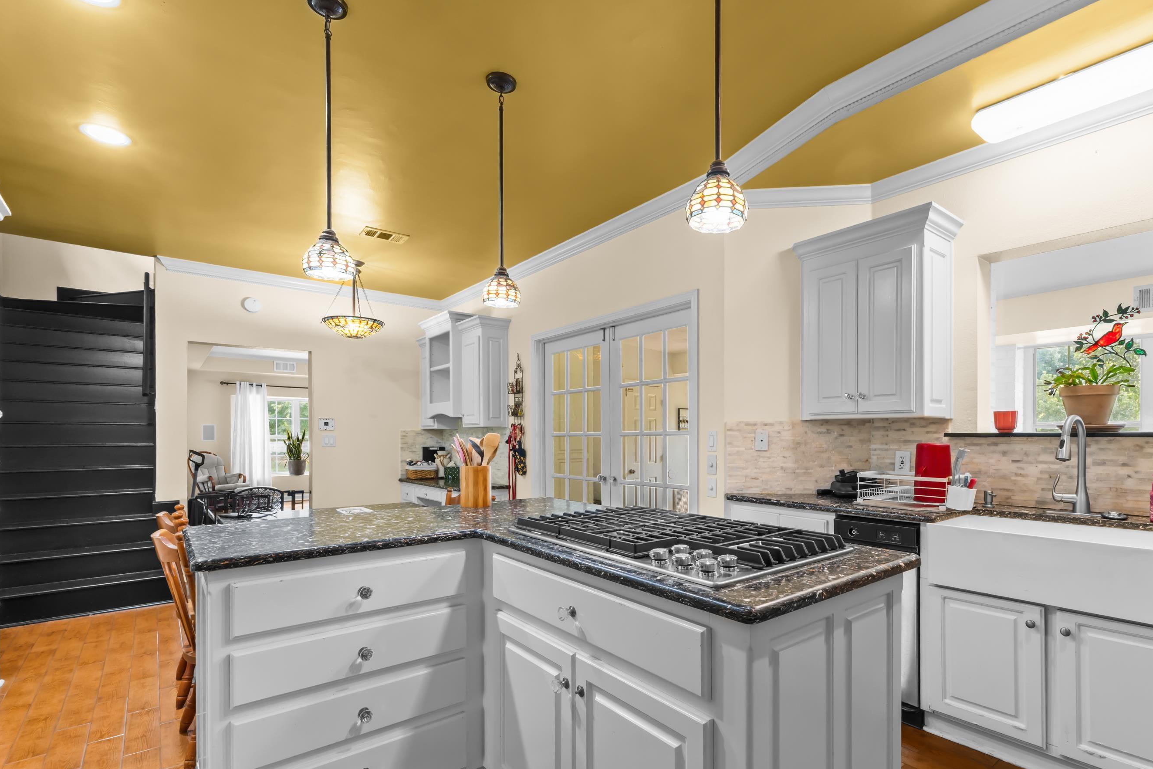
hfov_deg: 92.9
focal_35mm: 17
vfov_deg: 70.2
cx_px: 638
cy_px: 428
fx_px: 544
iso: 250
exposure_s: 1/1.25
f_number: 9
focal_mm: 10
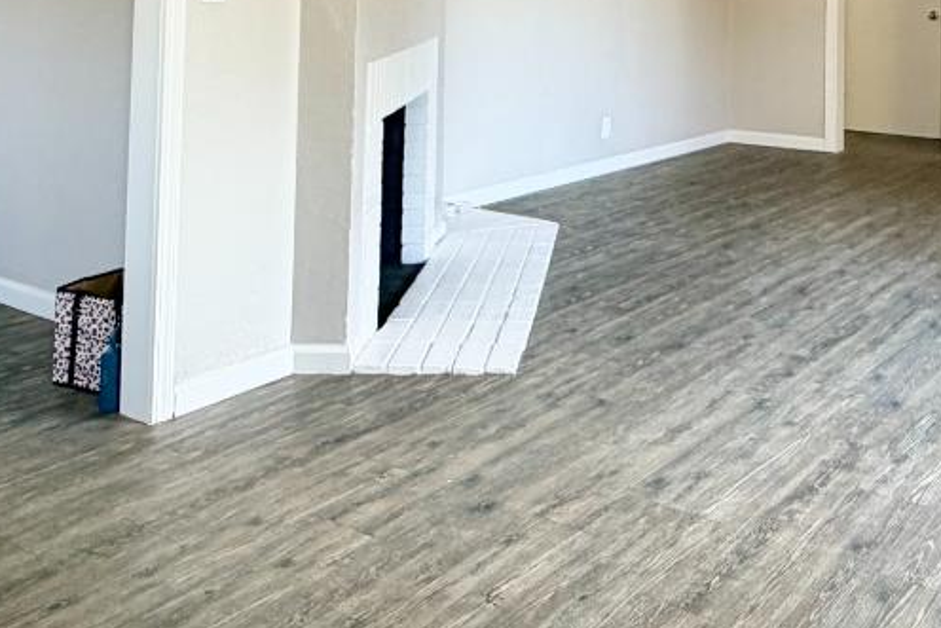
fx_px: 1150
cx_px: 641
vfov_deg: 27.6
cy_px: -84
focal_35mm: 44
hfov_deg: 43.7
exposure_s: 1/60
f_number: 2.2
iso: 200
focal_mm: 2.22
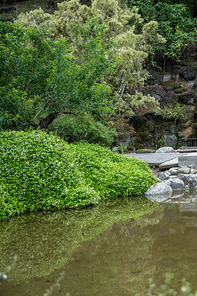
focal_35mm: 62
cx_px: 215
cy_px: 148
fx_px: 509
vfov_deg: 32.4
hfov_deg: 20.9
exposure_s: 1/200
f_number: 2.8
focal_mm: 41
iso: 320
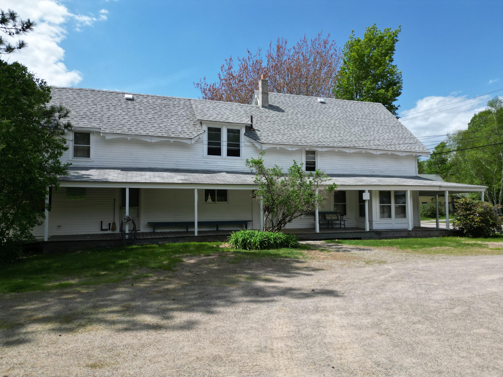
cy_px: 188
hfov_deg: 71.6
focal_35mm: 24
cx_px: 252
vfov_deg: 56.8
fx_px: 349
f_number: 1.7
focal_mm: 6.72
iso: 100
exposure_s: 1/2500
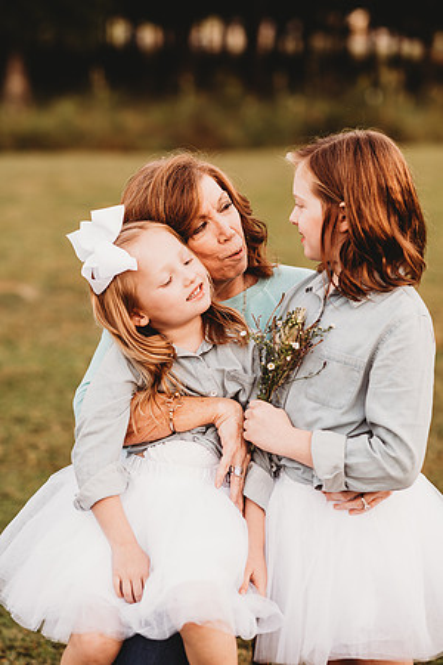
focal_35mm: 85
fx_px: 1569
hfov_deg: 16.1
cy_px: 332
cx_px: 222
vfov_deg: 23.9
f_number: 2.2
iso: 125
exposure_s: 1/125
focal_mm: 85
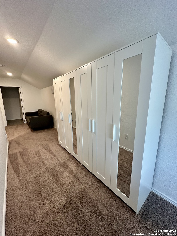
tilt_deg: -9.3
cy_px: 118
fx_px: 95
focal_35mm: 14
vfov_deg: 102.1
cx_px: 88
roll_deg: -0.5
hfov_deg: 85.7
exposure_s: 1/120
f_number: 2.2
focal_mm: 2.22
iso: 250
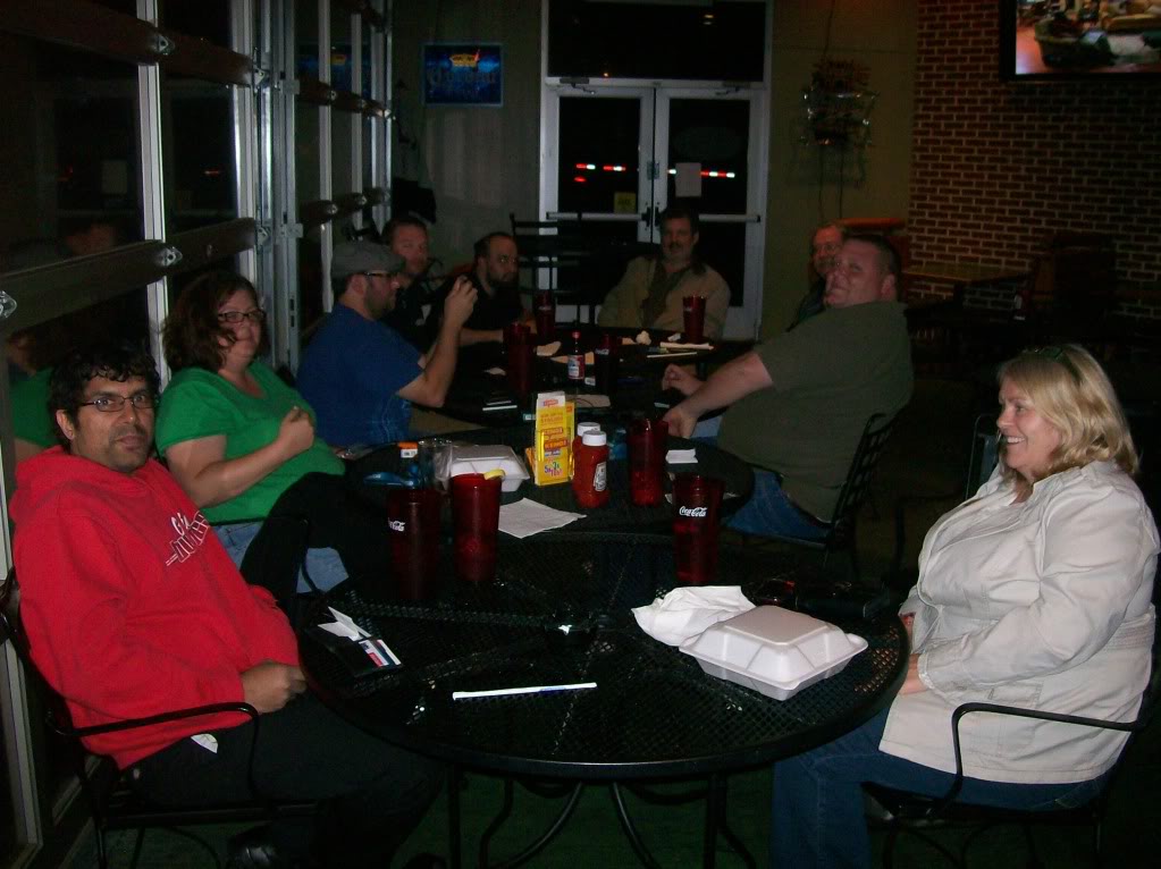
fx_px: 1207
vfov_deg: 39.6
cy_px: 434
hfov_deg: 51.4
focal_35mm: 36
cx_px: 580
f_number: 2.7
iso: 140
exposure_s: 1/64
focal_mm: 6
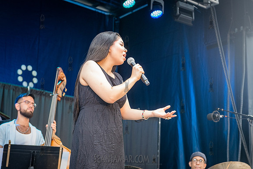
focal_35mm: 81
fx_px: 572
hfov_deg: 24.9
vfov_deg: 16.8
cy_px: 84
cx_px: 126
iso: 2000
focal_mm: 62
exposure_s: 1/400
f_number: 4
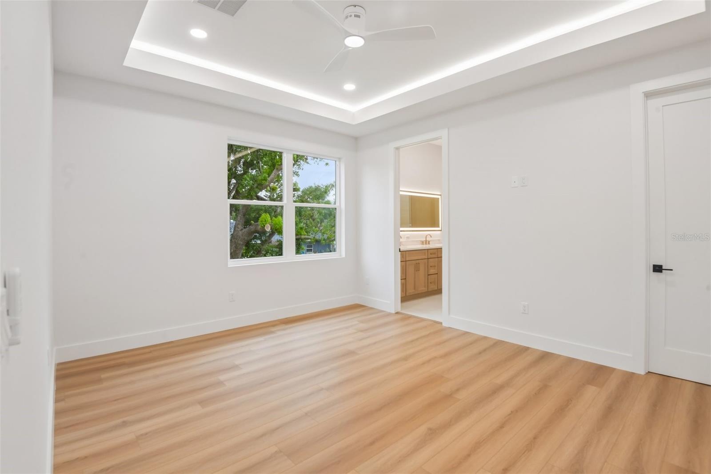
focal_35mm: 16
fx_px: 316
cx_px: 356
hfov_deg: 96.7
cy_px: 237
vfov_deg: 73.7
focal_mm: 16
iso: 400
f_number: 8
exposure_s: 1/50
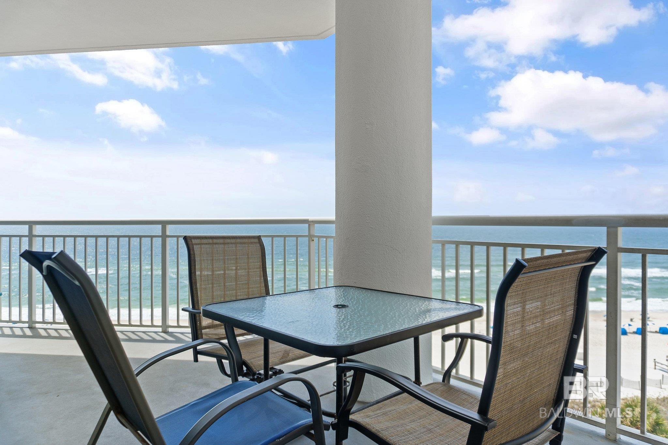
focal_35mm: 24
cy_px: 222
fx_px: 445
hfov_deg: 73.7
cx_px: 334
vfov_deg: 53.1
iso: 100
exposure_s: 1/350
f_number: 3.5
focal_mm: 16
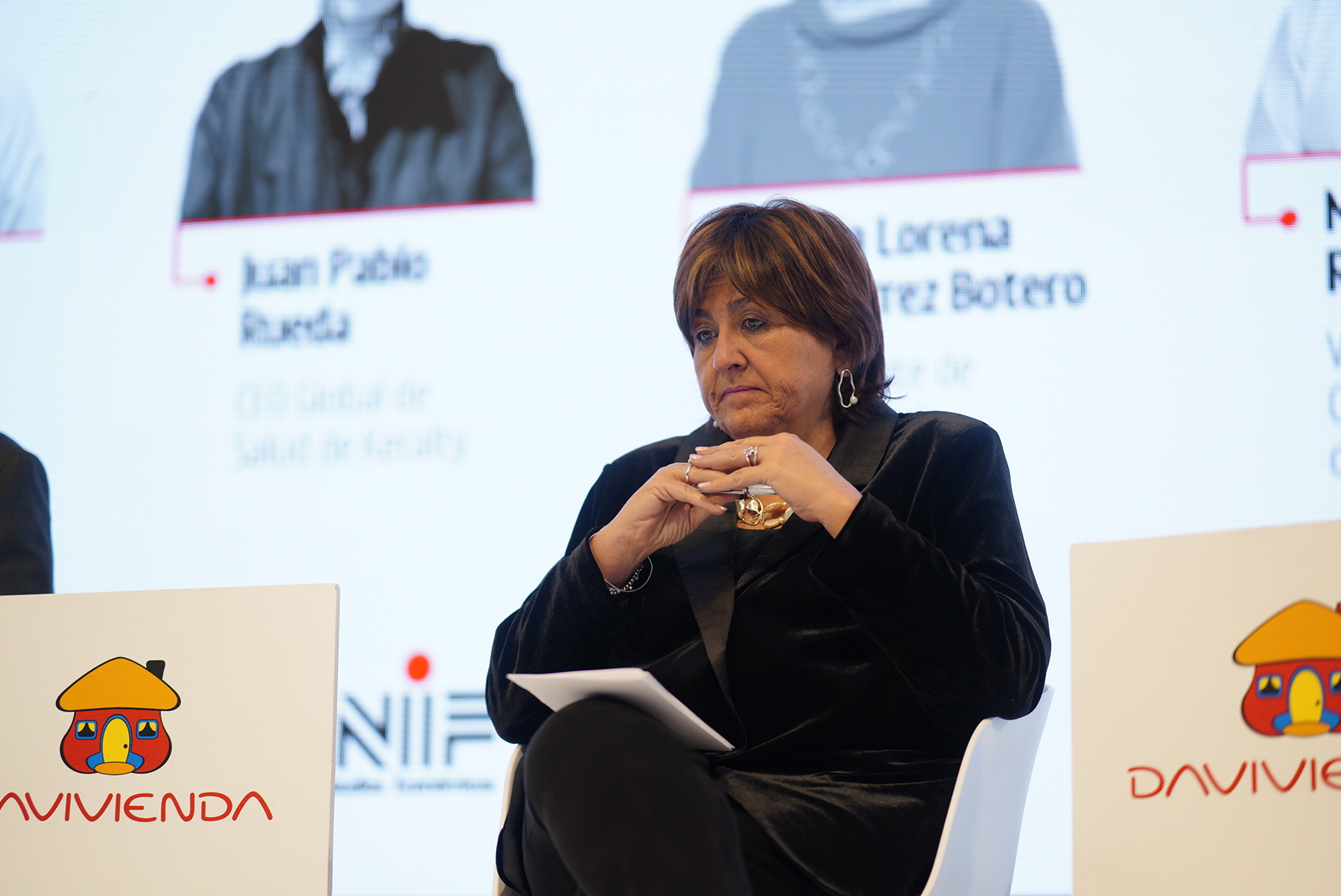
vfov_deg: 15.7
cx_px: 682
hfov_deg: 23.4
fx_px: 3243
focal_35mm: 87
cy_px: 447
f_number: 1.6
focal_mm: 85
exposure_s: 1/200
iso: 200
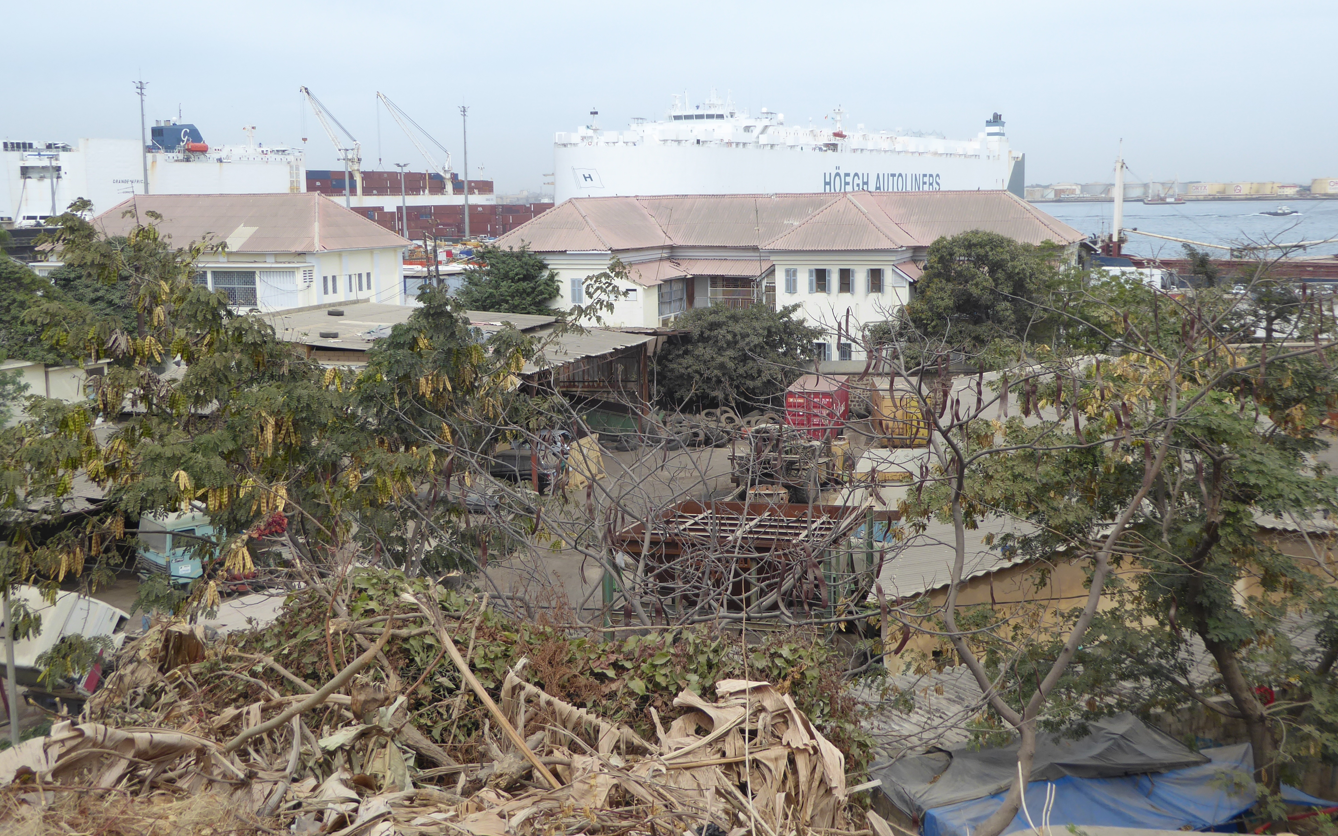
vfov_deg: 33.6
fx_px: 1386
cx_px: 661
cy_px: 380
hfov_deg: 51.5
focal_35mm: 38
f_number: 3.7
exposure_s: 1/500
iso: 80
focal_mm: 6.3
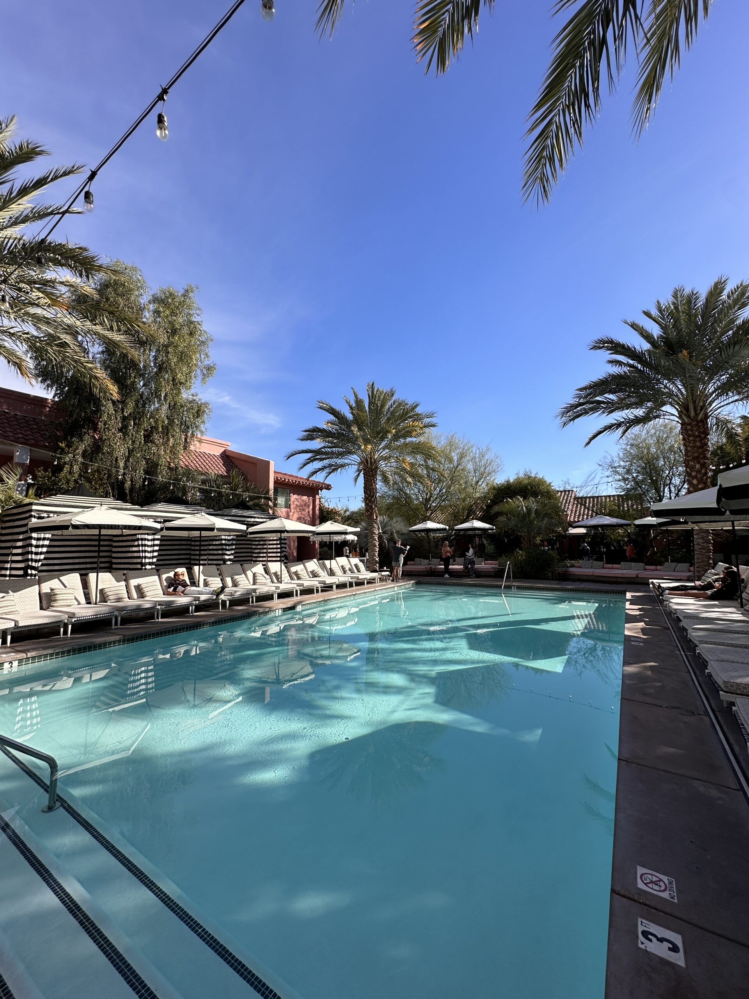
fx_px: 404
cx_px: 374
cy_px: 500
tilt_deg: +7.3
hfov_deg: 85.7
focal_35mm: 14
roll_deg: +0.3
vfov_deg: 102.1
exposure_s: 1/1770
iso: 50
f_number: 2.2
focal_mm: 2.22
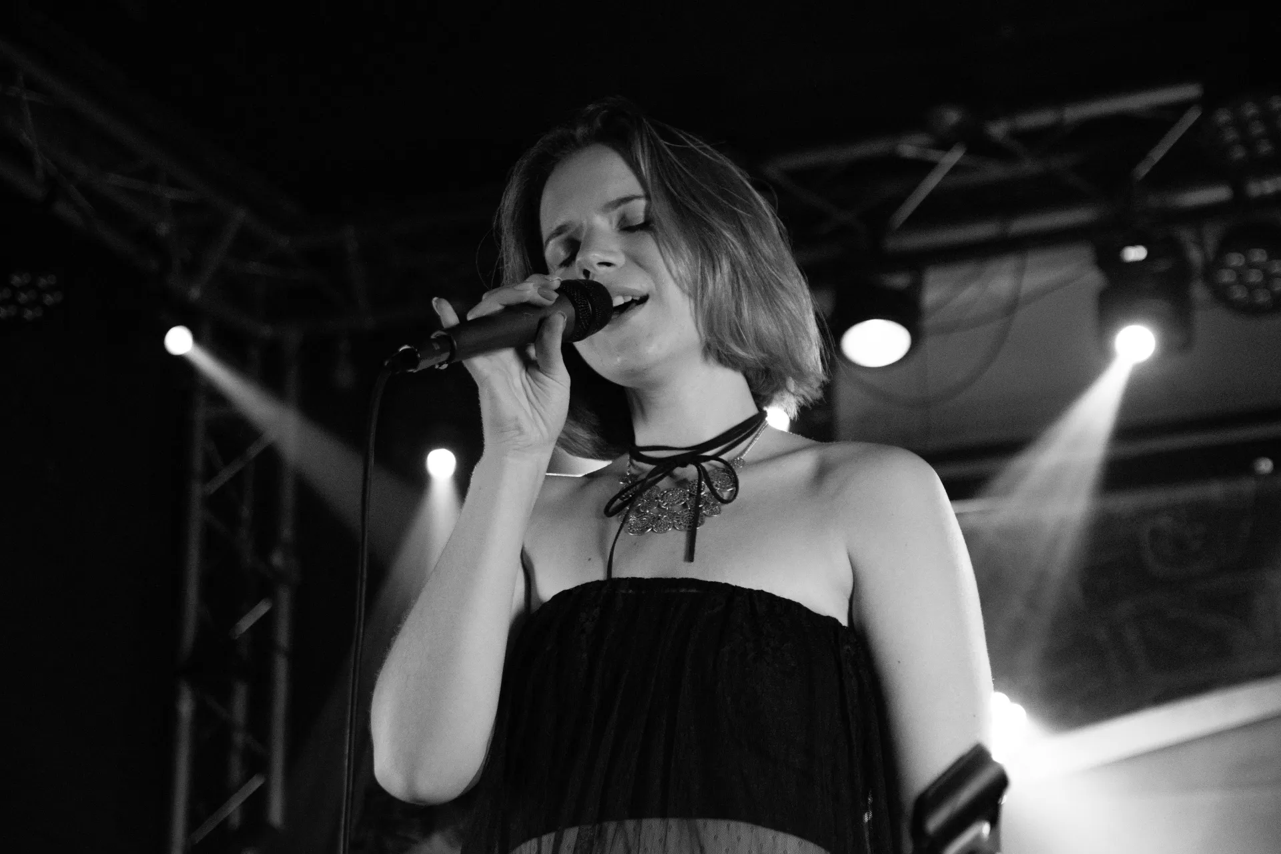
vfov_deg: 18.2
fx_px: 2669
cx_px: 640
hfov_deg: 27.0
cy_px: 427
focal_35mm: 75
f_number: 2.8
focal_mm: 50
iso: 4000
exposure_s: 1/250
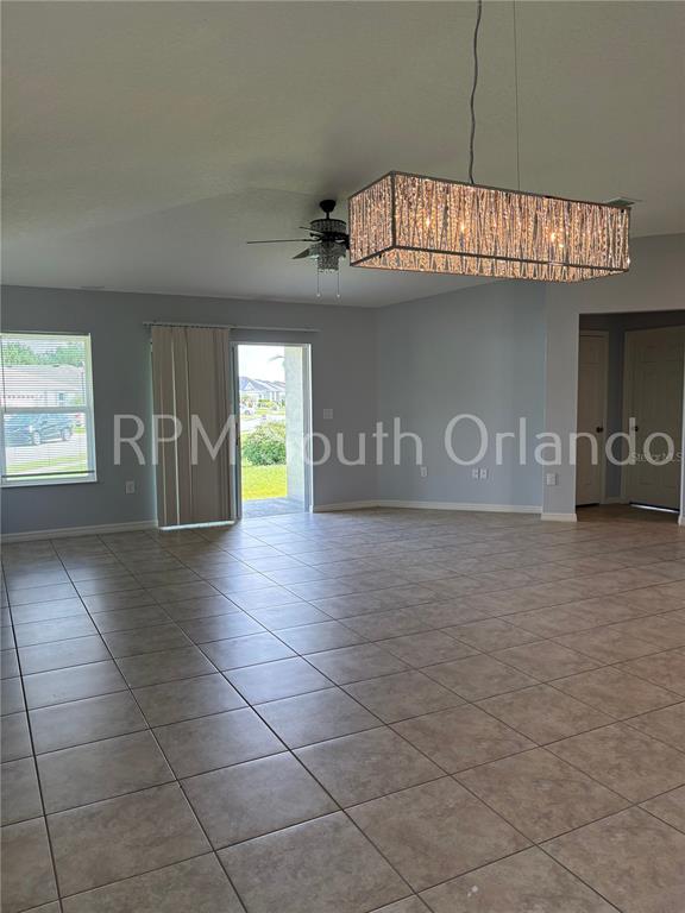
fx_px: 686
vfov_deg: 67.3
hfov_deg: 53.1
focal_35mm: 26
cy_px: 456
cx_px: 342
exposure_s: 1/178
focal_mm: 5.96
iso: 125
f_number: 1.6
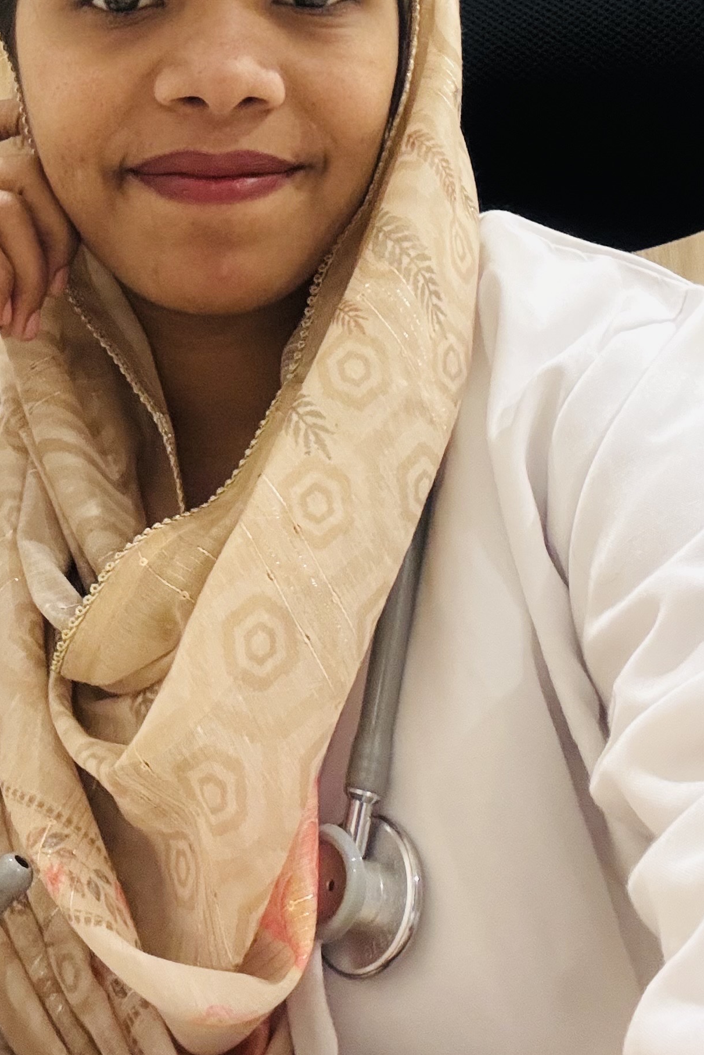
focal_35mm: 53
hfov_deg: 24.9
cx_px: 104
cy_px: 218
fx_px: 1555
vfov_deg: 36.3
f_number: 1.9
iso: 320
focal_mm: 2.69
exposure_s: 1/33
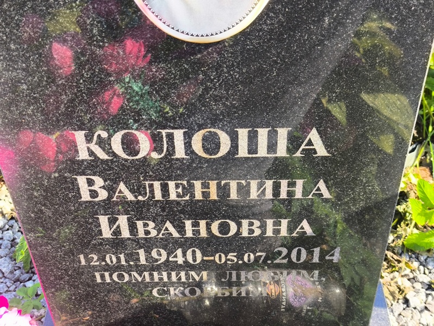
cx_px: 217
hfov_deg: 38.2
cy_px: 163
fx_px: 627
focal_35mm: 50
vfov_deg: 29.1
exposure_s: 1/221
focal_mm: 4.71
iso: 50
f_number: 1.7
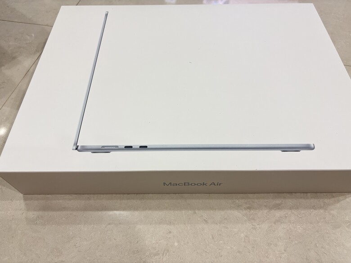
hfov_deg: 67.3
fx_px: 264
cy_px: 132
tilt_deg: -56.8
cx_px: 176
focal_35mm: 26
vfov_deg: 53.1
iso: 125
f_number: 1.6
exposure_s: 1/60
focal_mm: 5.96
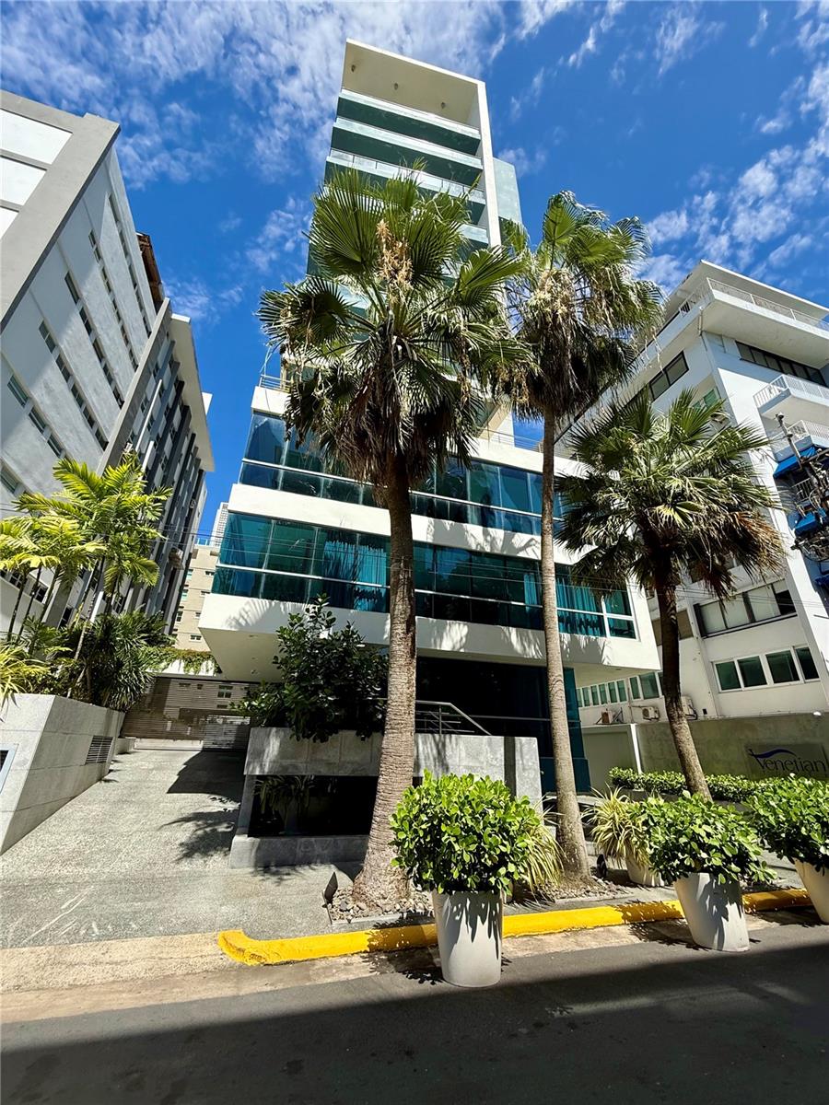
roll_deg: -1.0
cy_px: 552
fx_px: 447
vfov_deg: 102.1
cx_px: 414
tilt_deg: +24.3
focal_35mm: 14
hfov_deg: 85.7
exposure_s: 1/1189
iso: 64
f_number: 2.2
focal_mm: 2.22
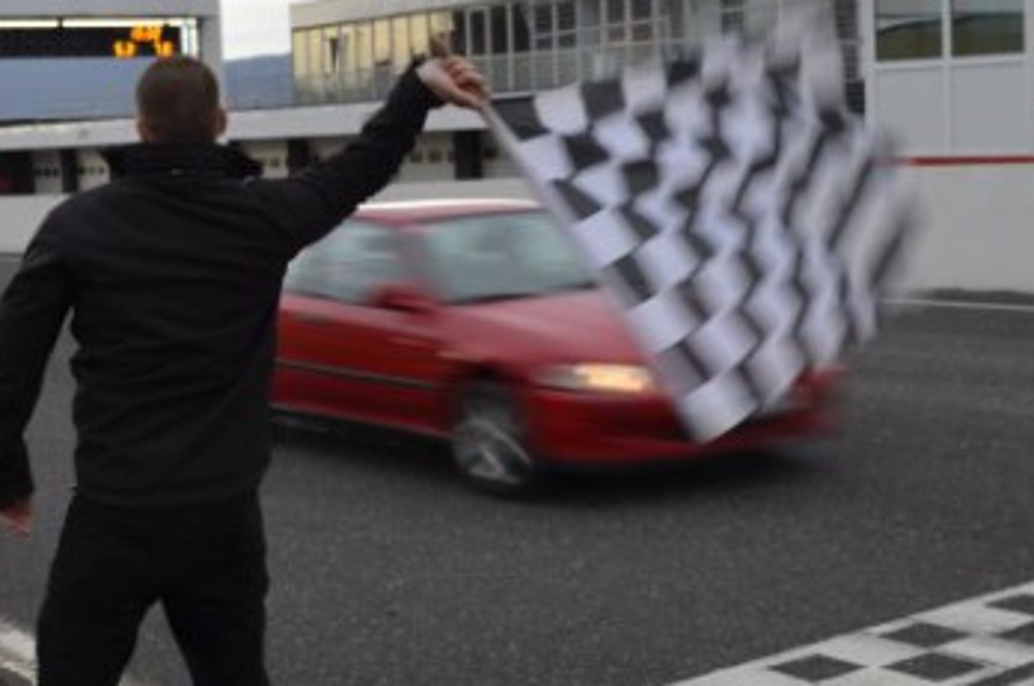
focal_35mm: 62
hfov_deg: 32.3
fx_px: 1778
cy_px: 303
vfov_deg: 21.8
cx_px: 422
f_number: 5
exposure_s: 1/100
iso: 100
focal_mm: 24
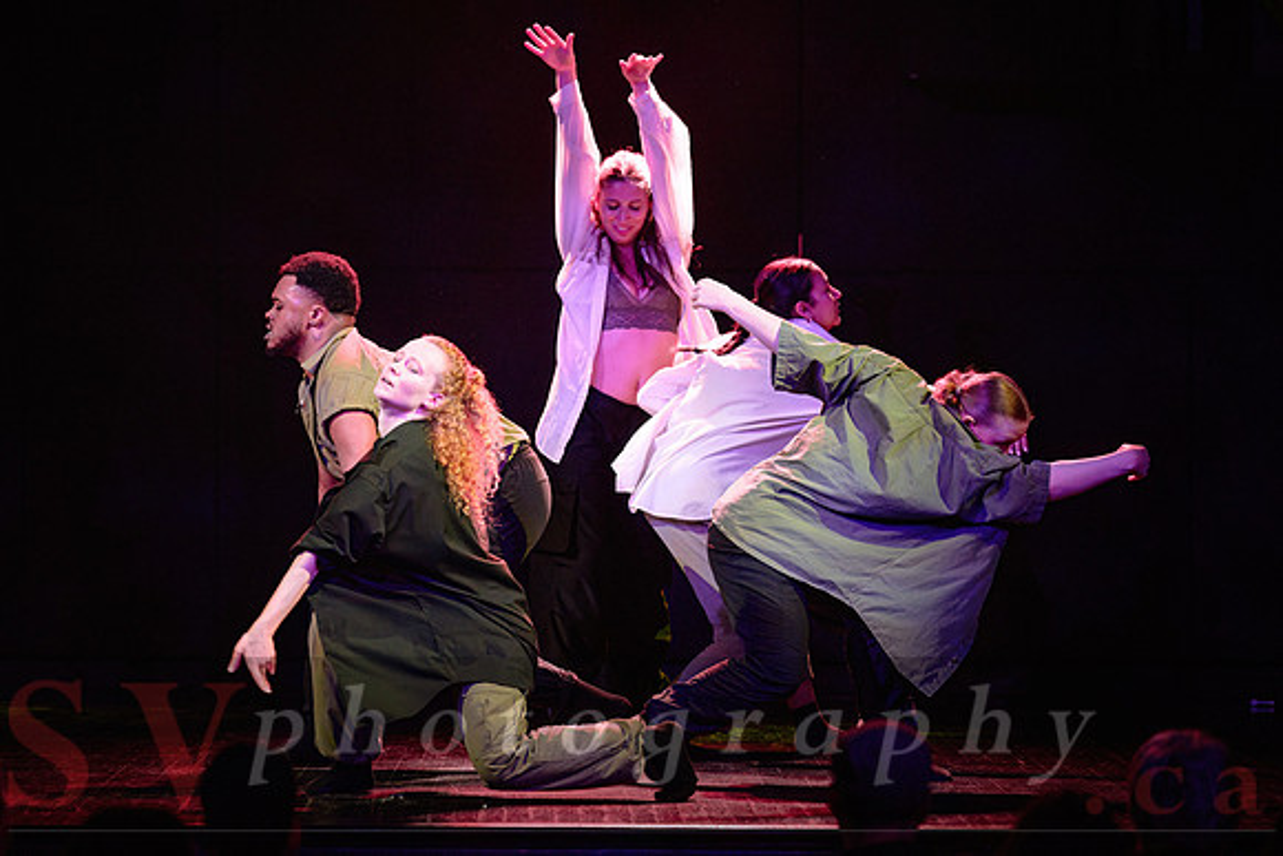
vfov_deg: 8.4
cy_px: 463
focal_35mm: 164
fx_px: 5859
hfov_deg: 12.5
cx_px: 585
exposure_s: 1/250
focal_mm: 150
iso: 1600
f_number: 2.8
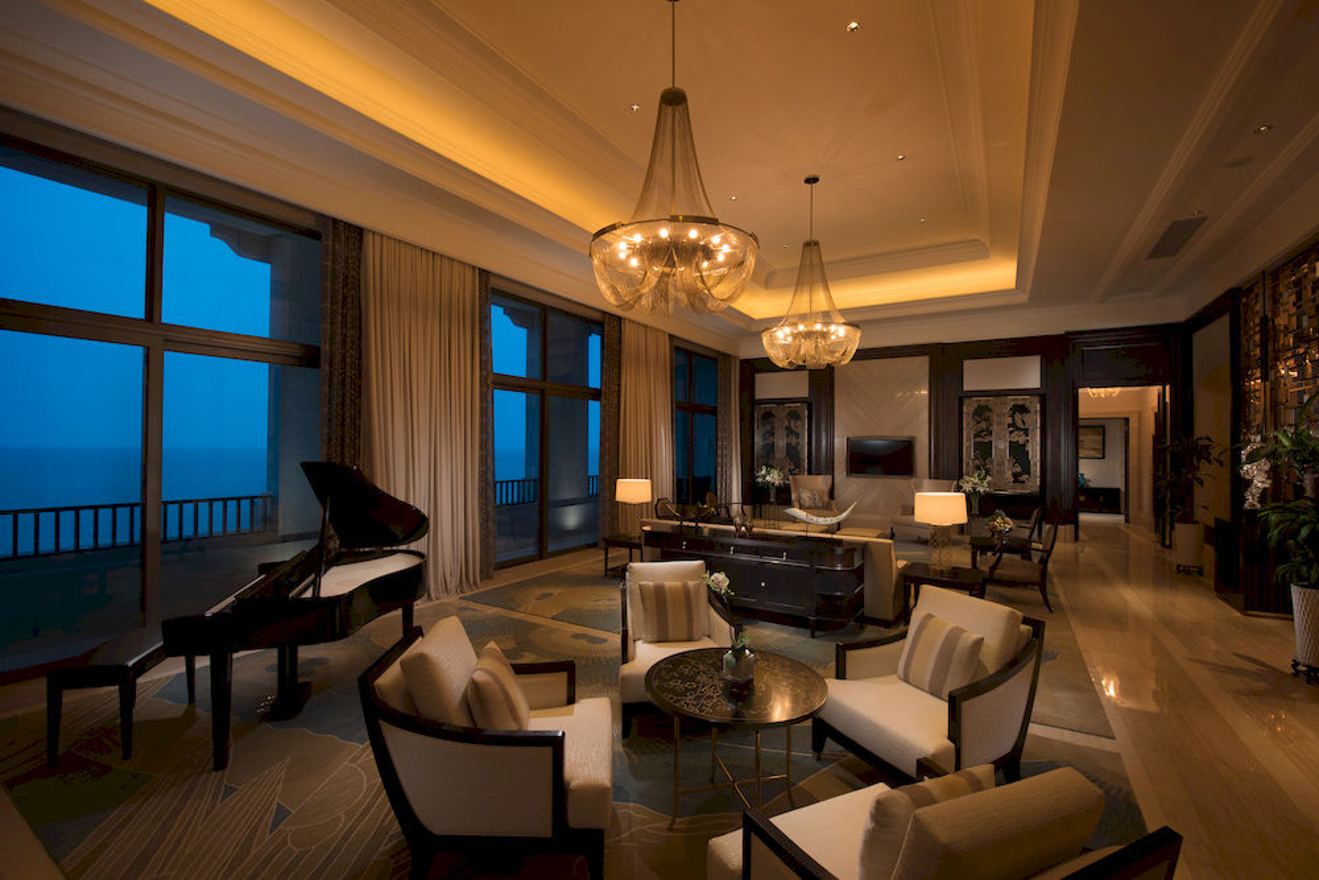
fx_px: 550
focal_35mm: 15
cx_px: 660
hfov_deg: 100.4
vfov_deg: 77.3
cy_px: 440
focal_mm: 15
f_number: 14
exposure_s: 2
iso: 250
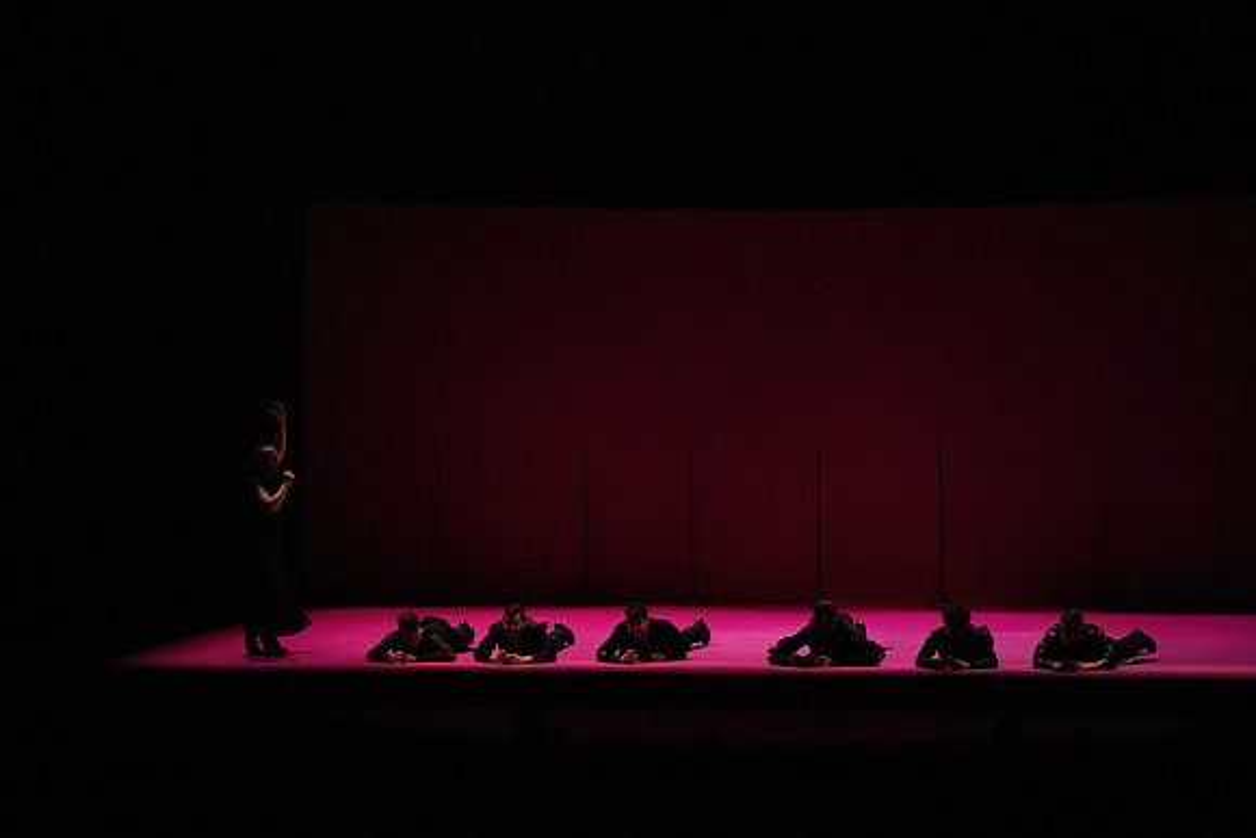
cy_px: 419
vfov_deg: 11.3
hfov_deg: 16.9
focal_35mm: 121
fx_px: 4222
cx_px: 628
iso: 25600
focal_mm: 121
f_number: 10
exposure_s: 1/400
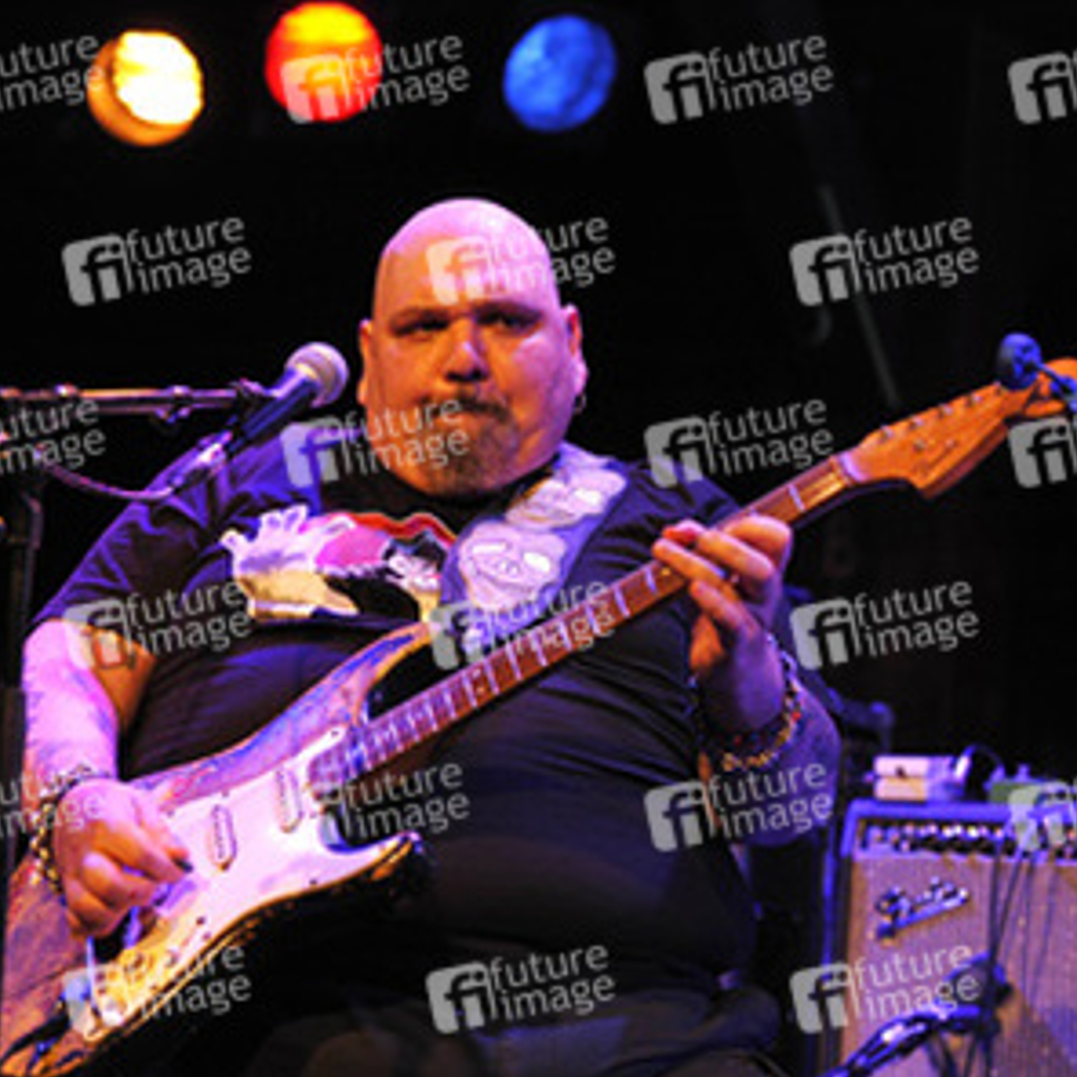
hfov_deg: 17.2
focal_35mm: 101
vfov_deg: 17.2
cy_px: 535
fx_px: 3555
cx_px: 424
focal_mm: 78
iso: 1600
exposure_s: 1/200
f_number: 3.2
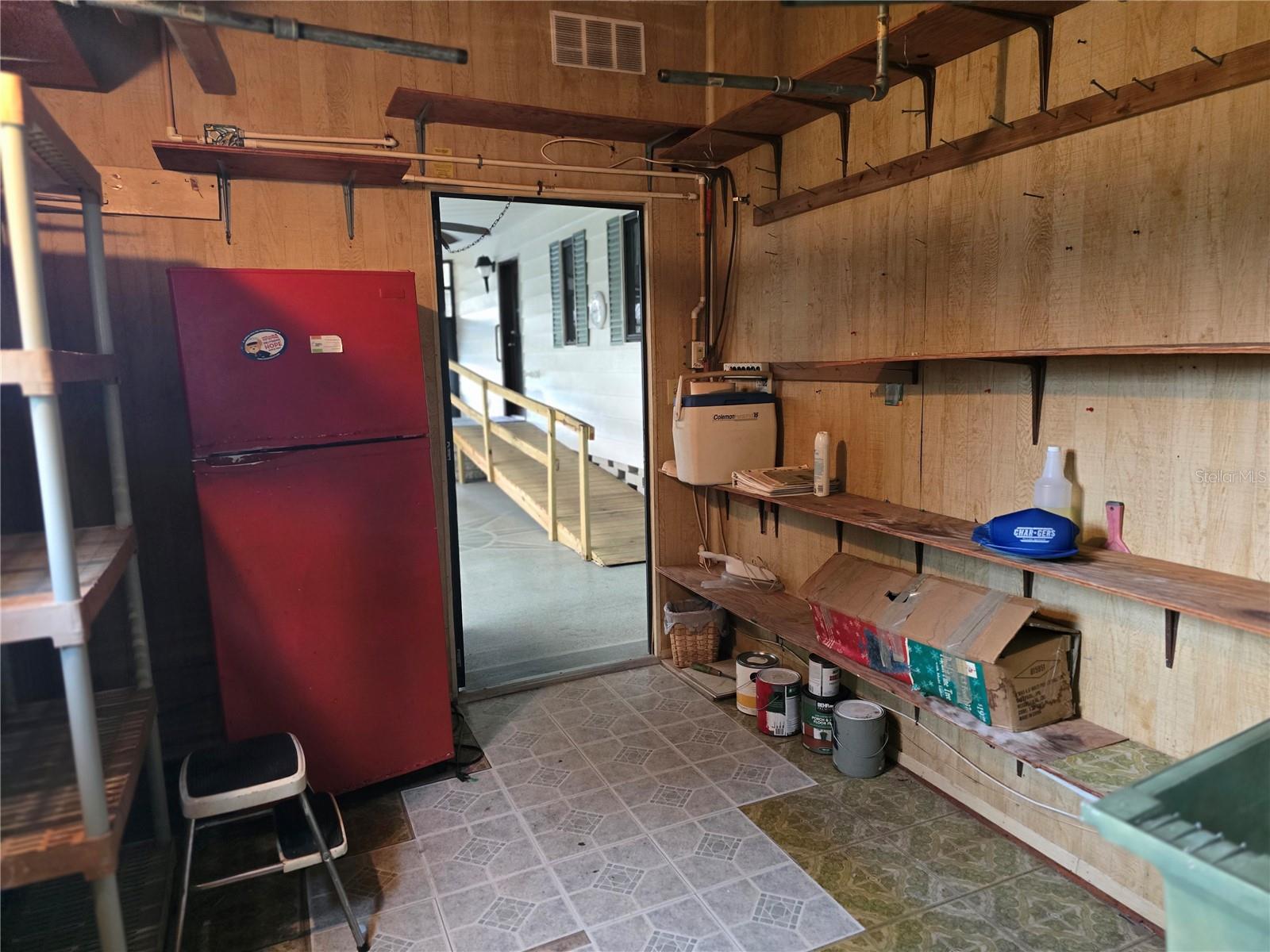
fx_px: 844
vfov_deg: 58.9
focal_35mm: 23
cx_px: 635
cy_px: 476
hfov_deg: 73.9
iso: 1000
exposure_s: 1/60
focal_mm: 6.3
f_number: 1.7
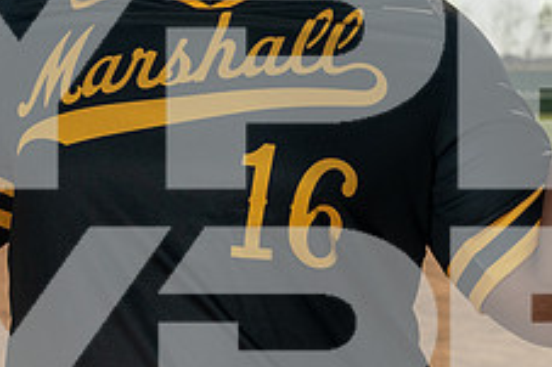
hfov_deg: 17.7
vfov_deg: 11.8
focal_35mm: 115
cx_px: 119
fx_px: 1762
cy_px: 62
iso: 500
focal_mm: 45
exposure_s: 1/200
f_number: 5.6
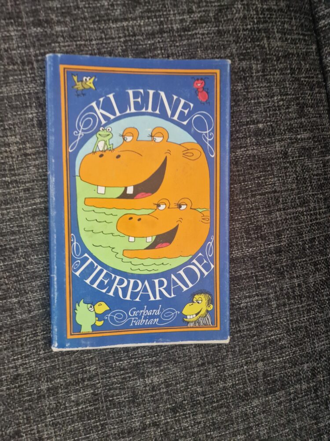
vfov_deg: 73.9
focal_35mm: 23
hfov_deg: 58.9
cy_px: 220
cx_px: 165
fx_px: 292
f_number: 1.8
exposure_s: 1/50
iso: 500
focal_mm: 5.4
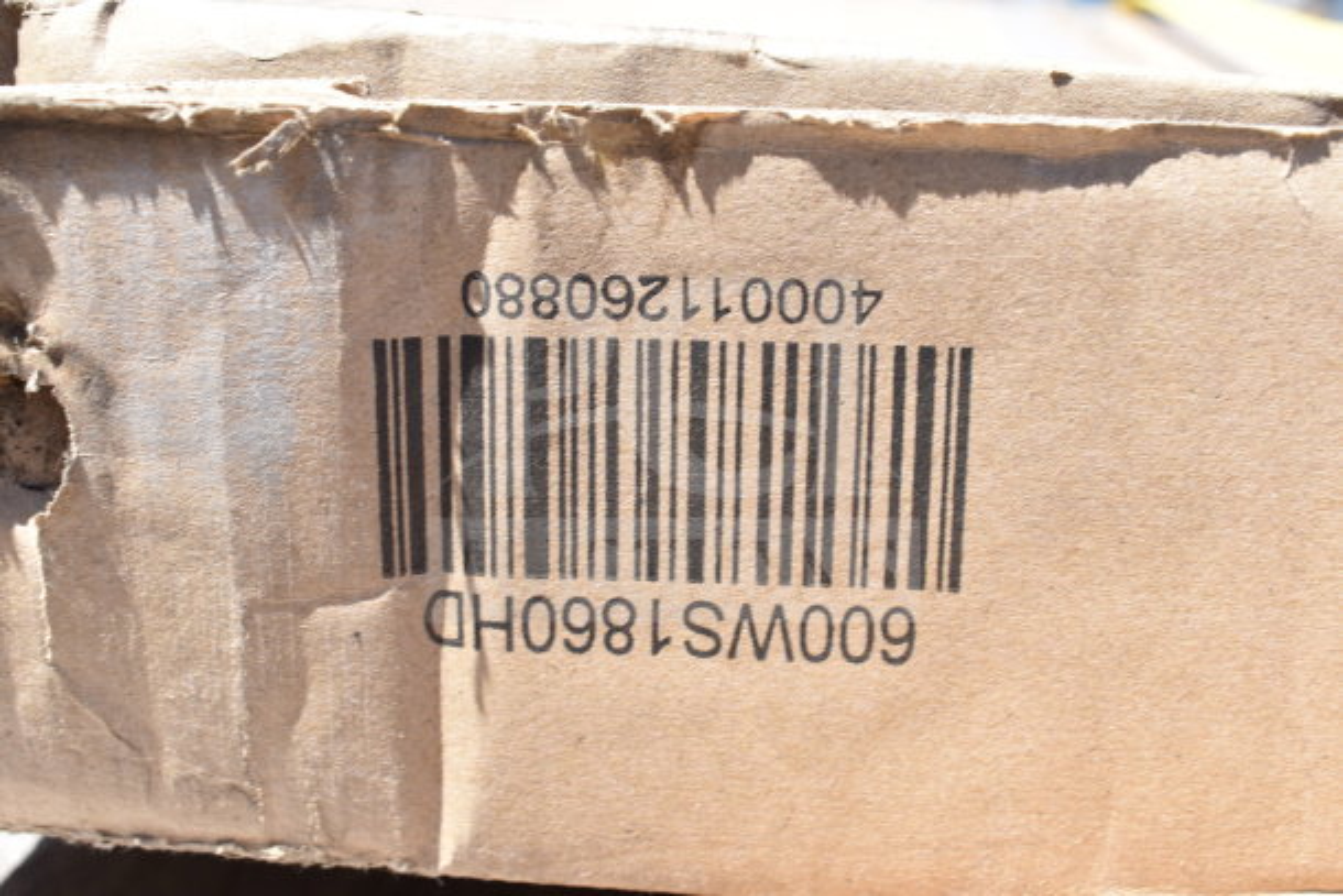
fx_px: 1623
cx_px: 672
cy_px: 448
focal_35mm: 44
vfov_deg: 30.9
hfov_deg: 45.0
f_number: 7.1
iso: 200
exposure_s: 1/200
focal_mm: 29
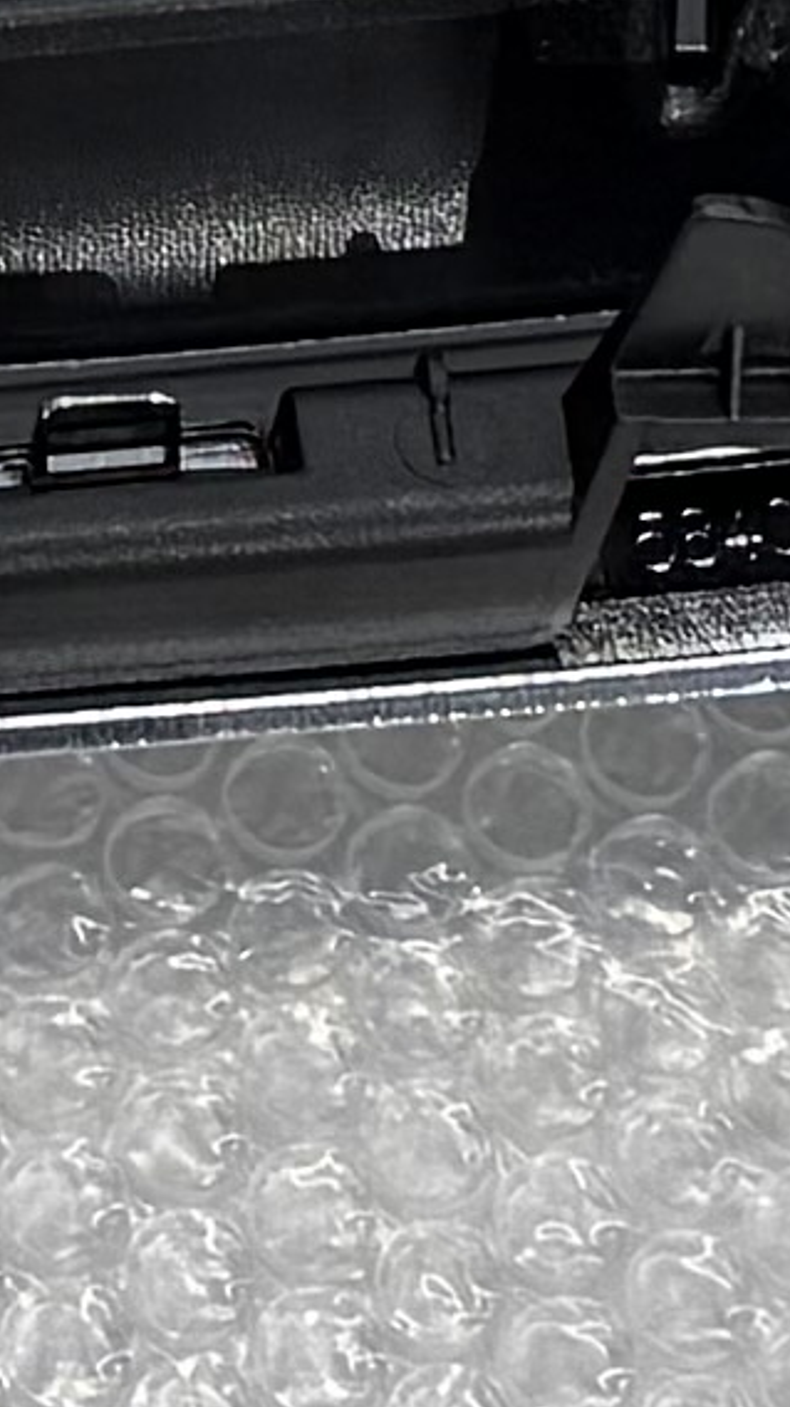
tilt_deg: -65.8
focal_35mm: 263
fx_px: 9806
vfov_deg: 7.8
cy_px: -1412
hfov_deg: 4.5
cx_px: -835
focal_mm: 6.76
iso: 64
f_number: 1.78
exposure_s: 1/100
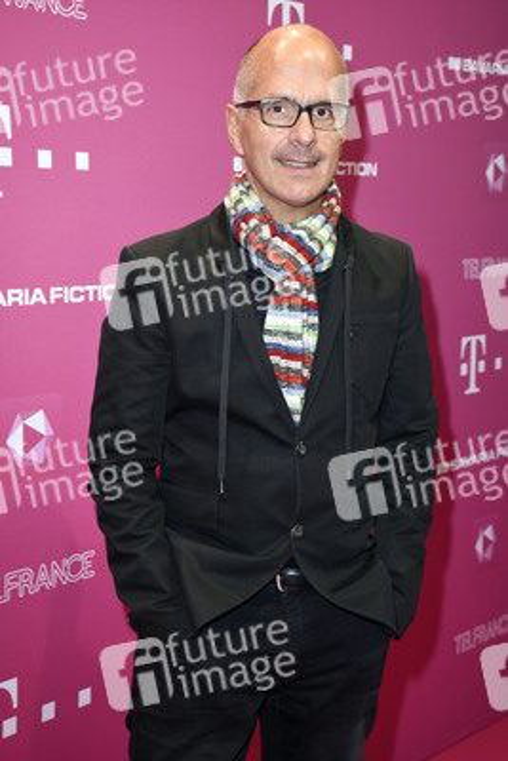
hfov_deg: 20.2
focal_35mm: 68
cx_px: 254
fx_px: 1427
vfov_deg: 29.9
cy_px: 380
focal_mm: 45
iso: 500
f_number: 6.3
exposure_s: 1/160
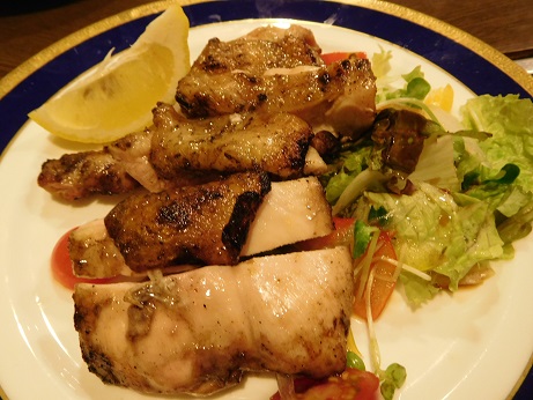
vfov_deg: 54.9
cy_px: 200
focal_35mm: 25
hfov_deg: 69.4
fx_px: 385
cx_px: 266
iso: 400
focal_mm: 4.5
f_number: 3.4
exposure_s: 1/10
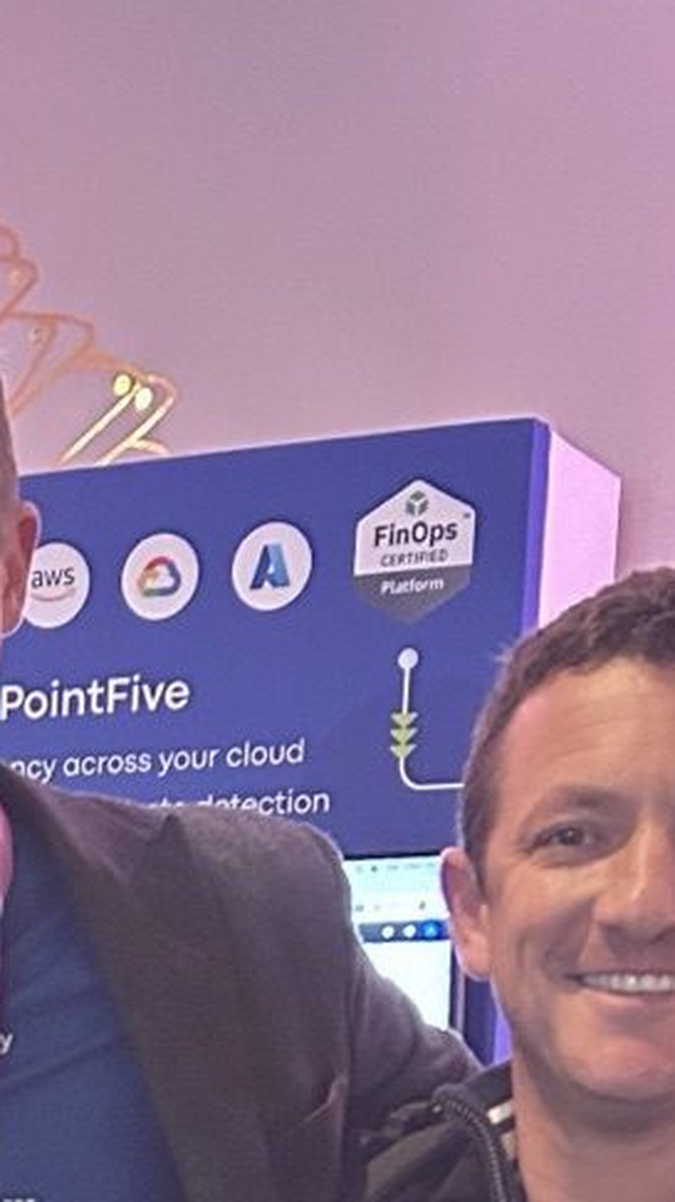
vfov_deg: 18.3
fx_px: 3345
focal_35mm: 105
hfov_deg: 10.9
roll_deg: -0.7
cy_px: 1766
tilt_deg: -9.1
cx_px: -492
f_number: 1.5
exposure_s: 1/33
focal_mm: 5.7
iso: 640
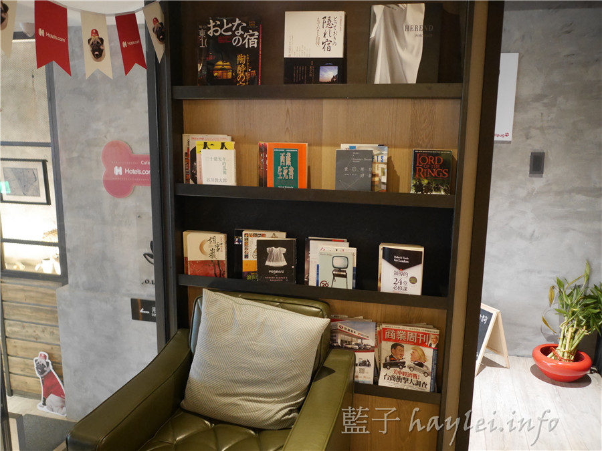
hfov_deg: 60.0
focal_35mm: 30
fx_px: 522
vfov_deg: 46.8
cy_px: 226
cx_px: 301
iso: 2500
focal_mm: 15
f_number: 1.7
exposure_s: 1/60
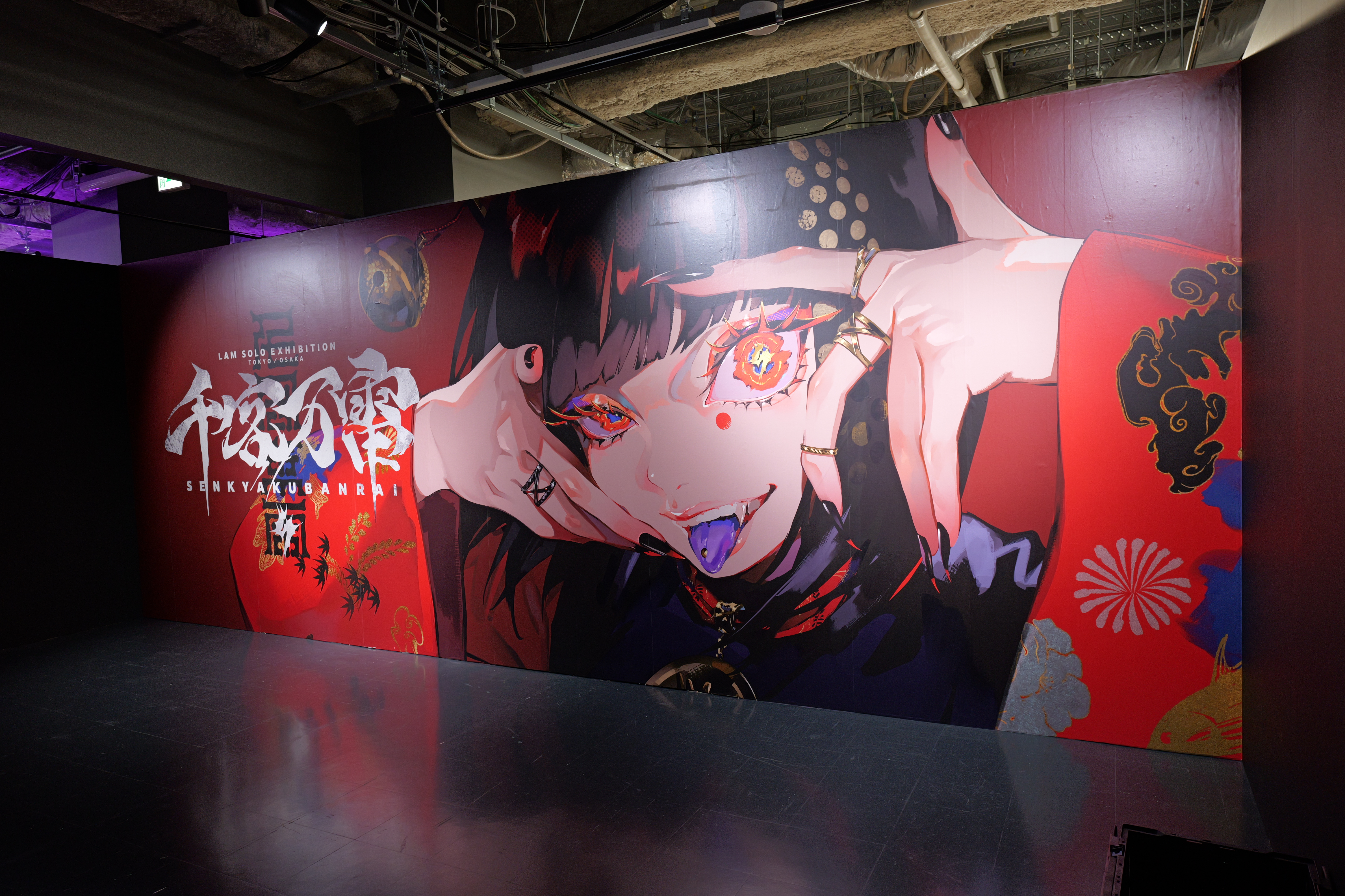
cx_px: 672
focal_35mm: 22
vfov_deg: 57.2
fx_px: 822
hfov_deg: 78.6
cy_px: 448
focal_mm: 22
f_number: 7.1
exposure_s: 1/20
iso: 1000
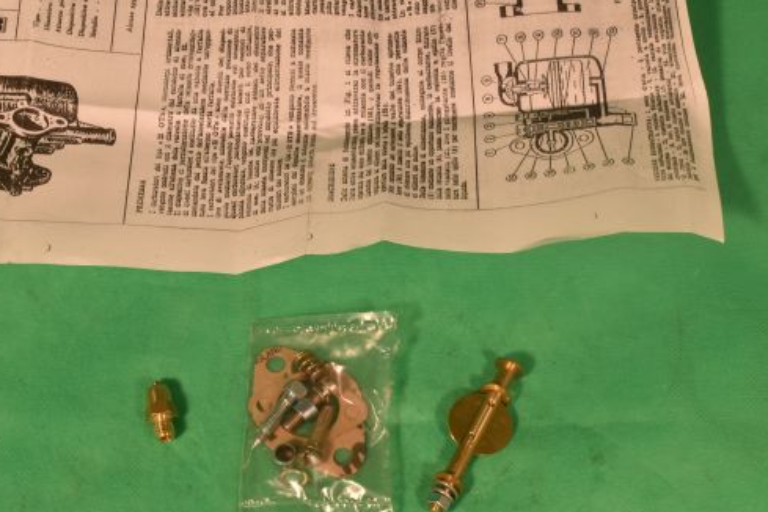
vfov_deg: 19.5
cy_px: 284
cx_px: 324
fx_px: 1493
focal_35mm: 70
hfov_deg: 28.8
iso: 500
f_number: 18
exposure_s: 1/60
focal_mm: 38
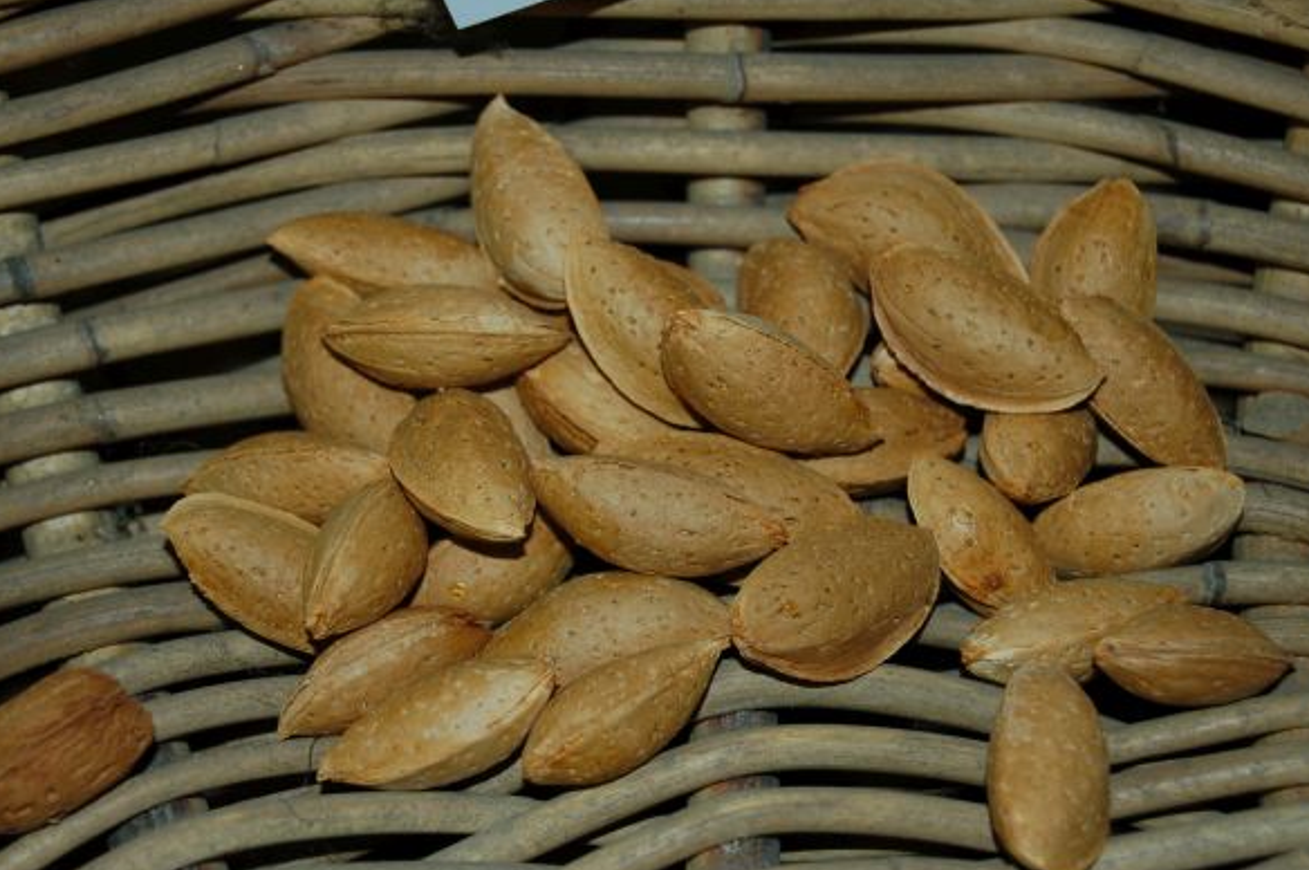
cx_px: 668
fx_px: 3179
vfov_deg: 15.6
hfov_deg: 23.3
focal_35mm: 88
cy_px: 455
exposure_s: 1/60
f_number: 5.6
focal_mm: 55
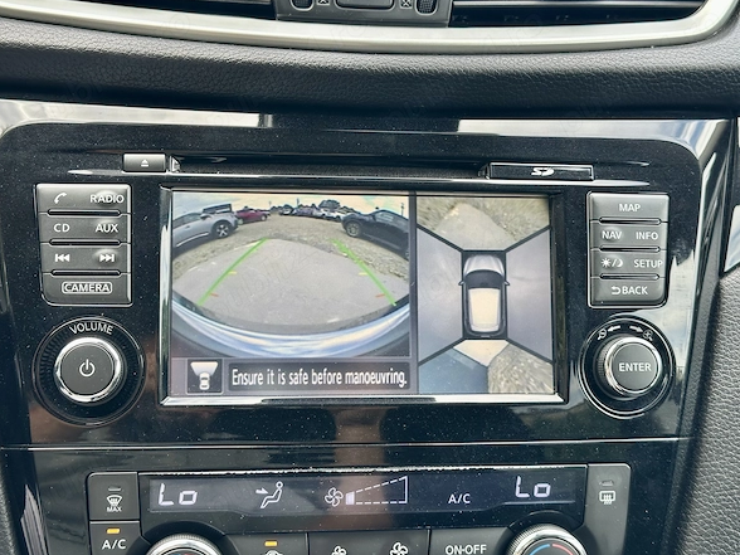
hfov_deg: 38.9
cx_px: 374
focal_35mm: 49
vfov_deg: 29.7
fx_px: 1047
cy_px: 279
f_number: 1.78
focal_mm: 6.86
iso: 64
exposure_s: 1/121
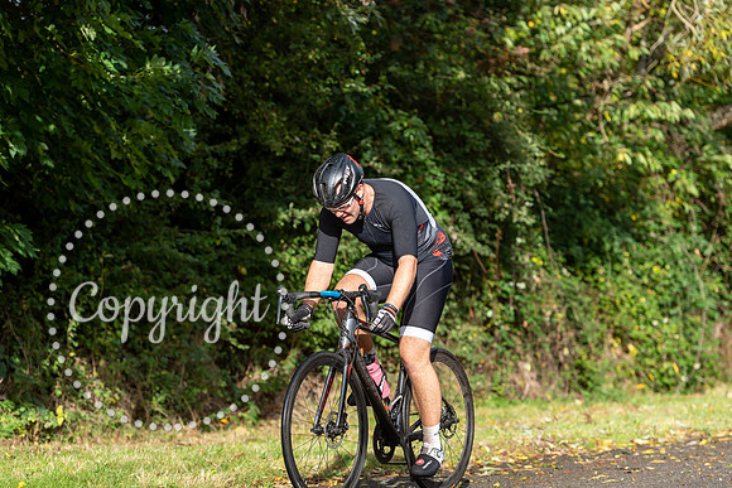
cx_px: 366
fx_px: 2359
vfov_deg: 11.8
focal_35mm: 116
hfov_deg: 17.6
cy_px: 244
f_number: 4
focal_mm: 116
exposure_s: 1/1250
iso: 200
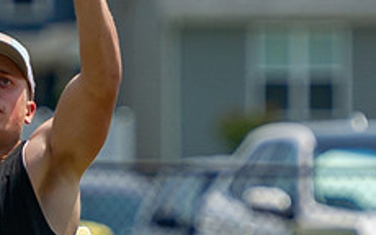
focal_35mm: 1562
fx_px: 16014
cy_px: 292
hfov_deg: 1.3
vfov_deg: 0.8
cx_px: -40
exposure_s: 1/3200
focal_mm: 220
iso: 250
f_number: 4
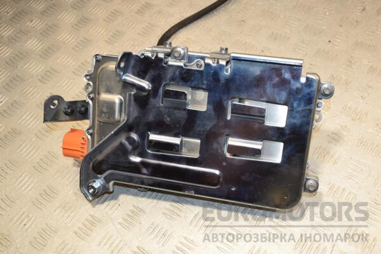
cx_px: 190
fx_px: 444
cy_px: 127
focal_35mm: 42
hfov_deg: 46.4
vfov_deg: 31.9
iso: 800
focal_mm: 28
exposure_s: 1/200
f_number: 7.1
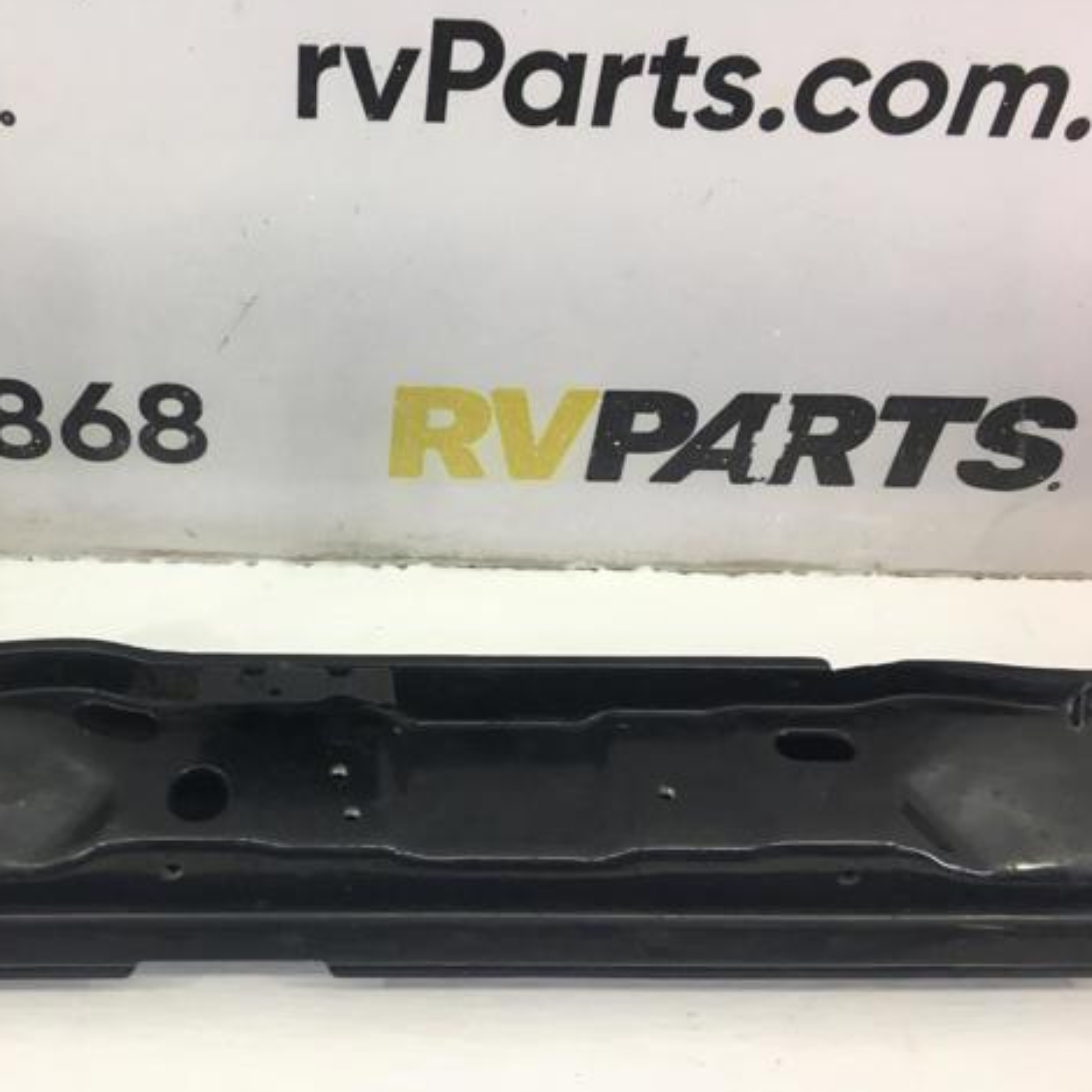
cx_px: 352
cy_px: 549
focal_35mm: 35
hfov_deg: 46.4
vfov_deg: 47.2
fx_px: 1249
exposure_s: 1/33
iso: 25
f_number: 2.2
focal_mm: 4.15
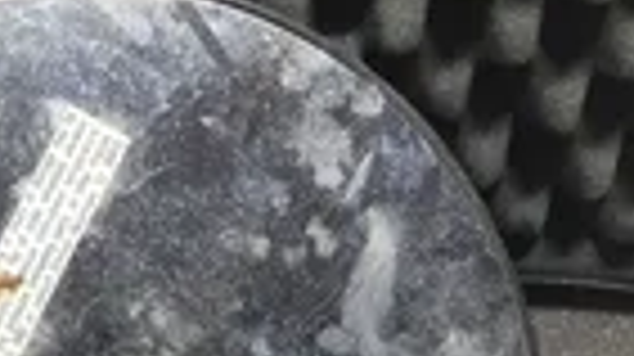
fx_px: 1612
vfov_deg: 12.3
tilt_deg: -42.5
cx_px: 94
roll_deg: -7.3
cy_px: 410
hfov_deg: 21.9
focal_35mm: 96
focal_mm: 3.3
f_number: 2.4
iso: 50
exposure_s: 1/120
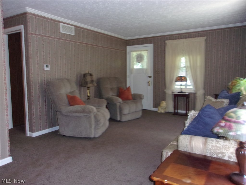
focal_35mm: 27
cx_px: 123
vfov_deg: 51.4
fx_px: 192
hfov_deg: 65.3
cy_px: 92
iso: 250
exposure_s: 1/34
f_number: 3
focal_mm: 4.9
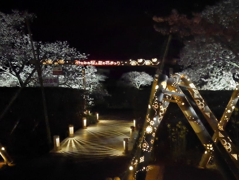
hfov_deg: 53.9
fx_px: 235
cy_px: 90
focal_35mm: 34
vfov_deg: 41.8
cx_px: 120
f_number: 2.8
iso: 25600
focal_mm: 17
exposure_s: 1/60
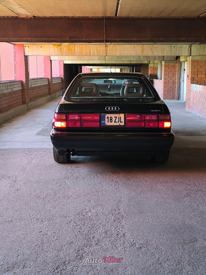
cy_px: 138
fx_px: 365
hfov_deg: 31.5
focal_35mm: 46
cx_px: 103
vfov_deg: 41.2
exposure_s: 1/100
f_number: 1.65
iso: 500
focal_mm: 6.14
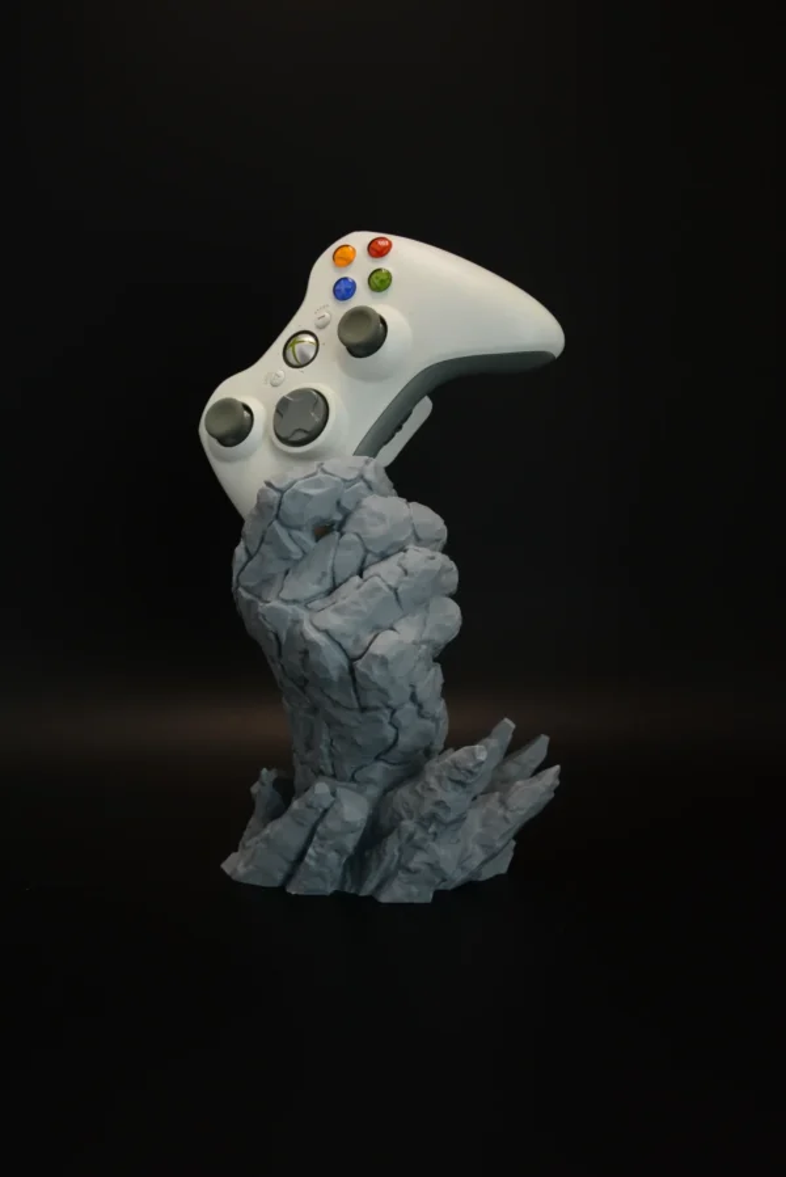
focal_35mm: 38
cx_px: 393
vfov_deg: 51.3
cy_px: 588
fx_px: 1226
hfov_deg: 35.5
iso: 400
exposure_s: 1/125
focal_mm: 25
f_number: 5.6
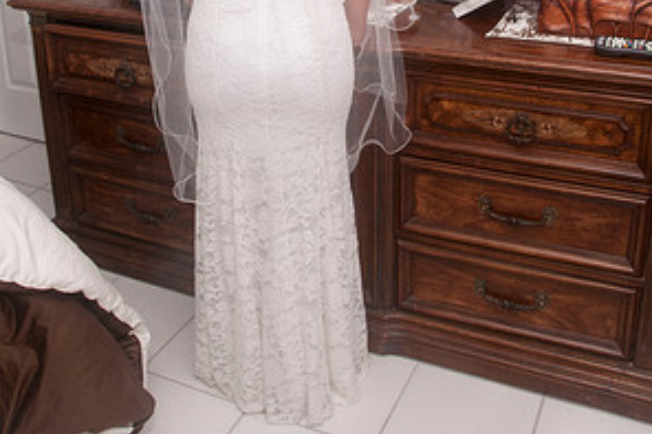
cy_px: 18
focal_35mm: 41
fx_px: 742
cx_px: 325
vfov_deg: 30.7
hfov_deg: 47.4
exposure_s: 1/250
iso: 400
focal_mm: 18
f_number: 11
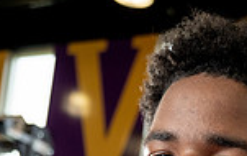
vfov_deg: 11.0
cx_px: 155
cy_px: 363
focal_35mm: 103
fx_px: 695
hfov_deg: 20.1
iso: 640
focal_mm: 34
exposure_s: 1/250
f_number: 4
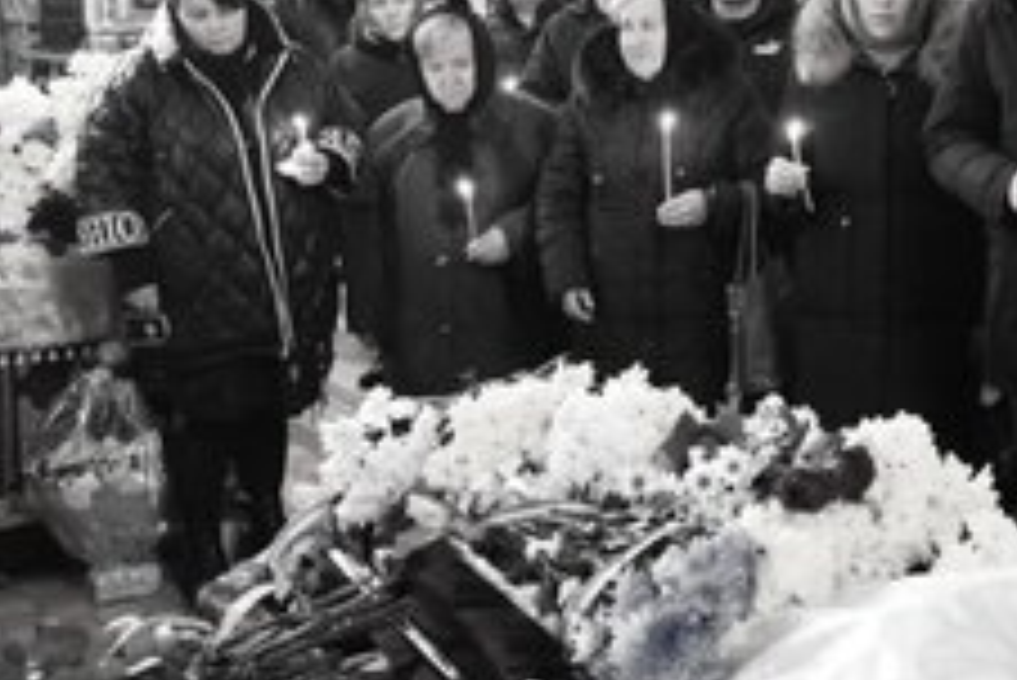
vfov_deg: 25.2
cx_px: 886
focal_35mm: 53
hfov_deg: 35.6
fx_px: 1498
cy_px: 146
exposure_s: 1/50
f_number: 3.5
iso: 4000
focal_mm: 20
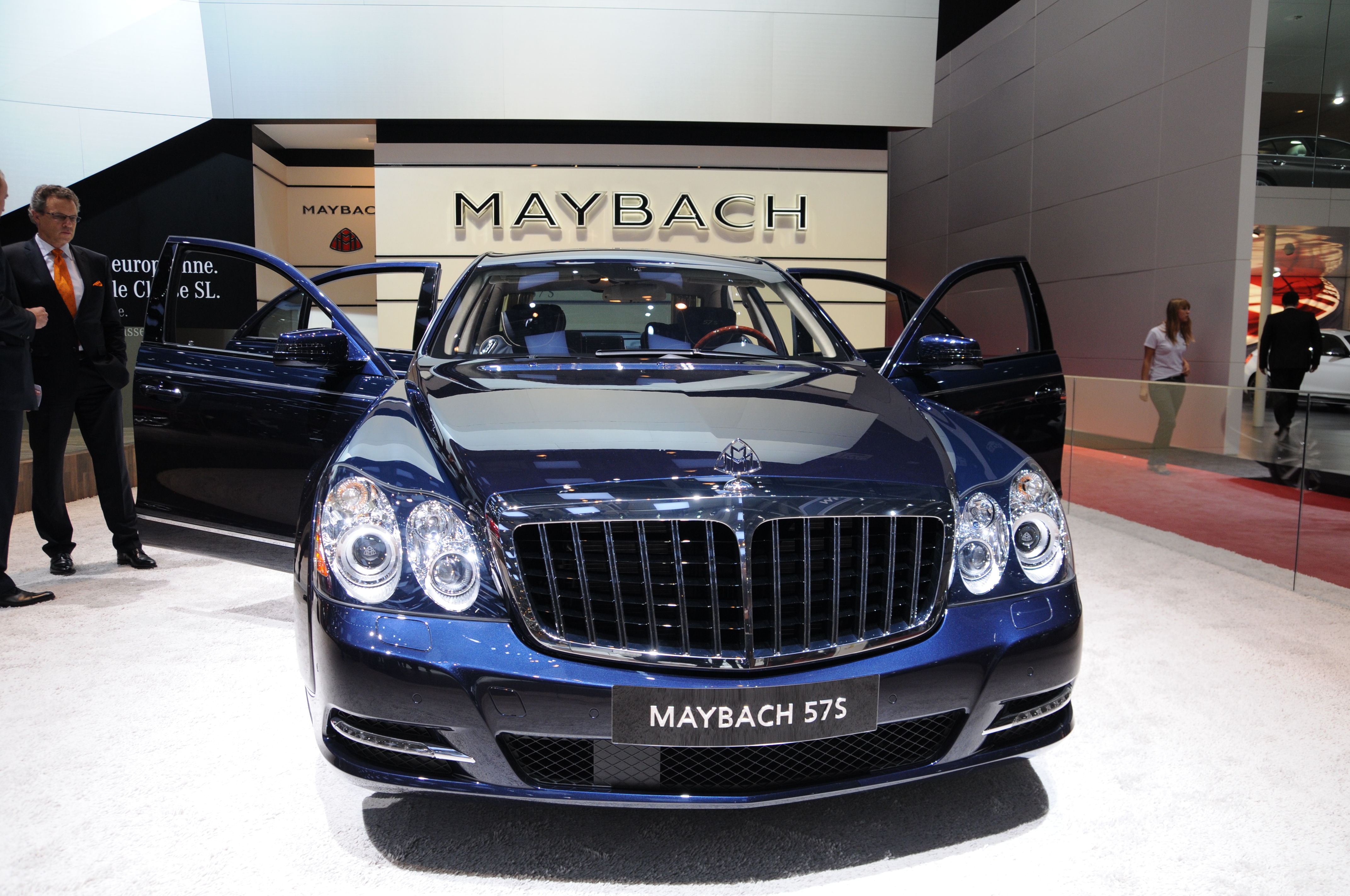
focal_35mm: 26
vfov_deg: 50.3
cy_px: 448
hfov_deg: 70.5
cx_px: 675
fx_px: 955
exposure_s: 1/180
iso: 400
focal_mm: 17
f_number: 6.7
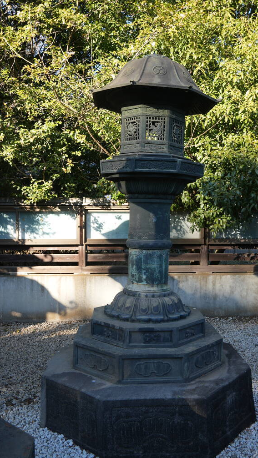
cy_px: 231
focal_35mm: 34
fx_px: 408
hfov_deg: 35.0
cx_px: 151
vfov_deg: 58.7
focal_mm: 21
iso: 160
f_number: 4
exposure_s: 1/160
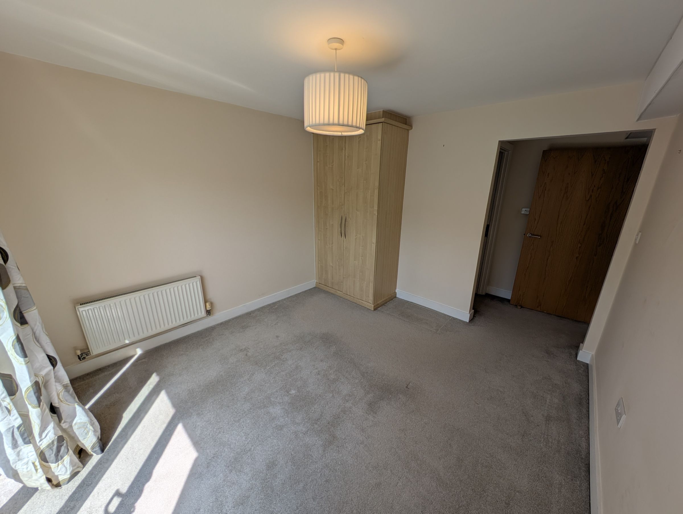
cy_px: 257
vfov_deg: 94.6
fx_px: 237
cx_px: 342
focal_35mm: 12
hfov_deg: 110.5
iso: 38
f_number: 1.95
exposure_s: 1/635
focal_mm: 2.23
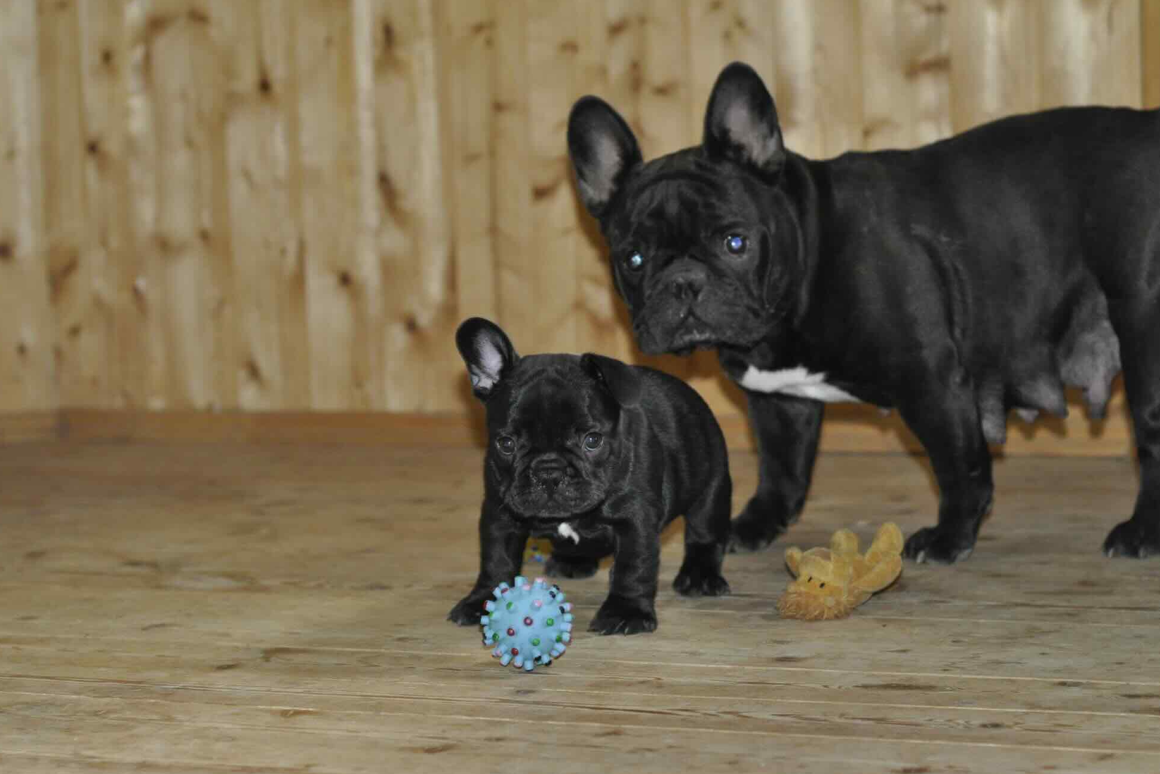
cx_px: 595
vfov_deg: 17.3
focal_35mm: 79
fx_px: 2546
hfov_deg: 25.7
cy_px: 375
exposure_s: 1/60
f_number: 2.8
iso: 800
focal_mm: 50
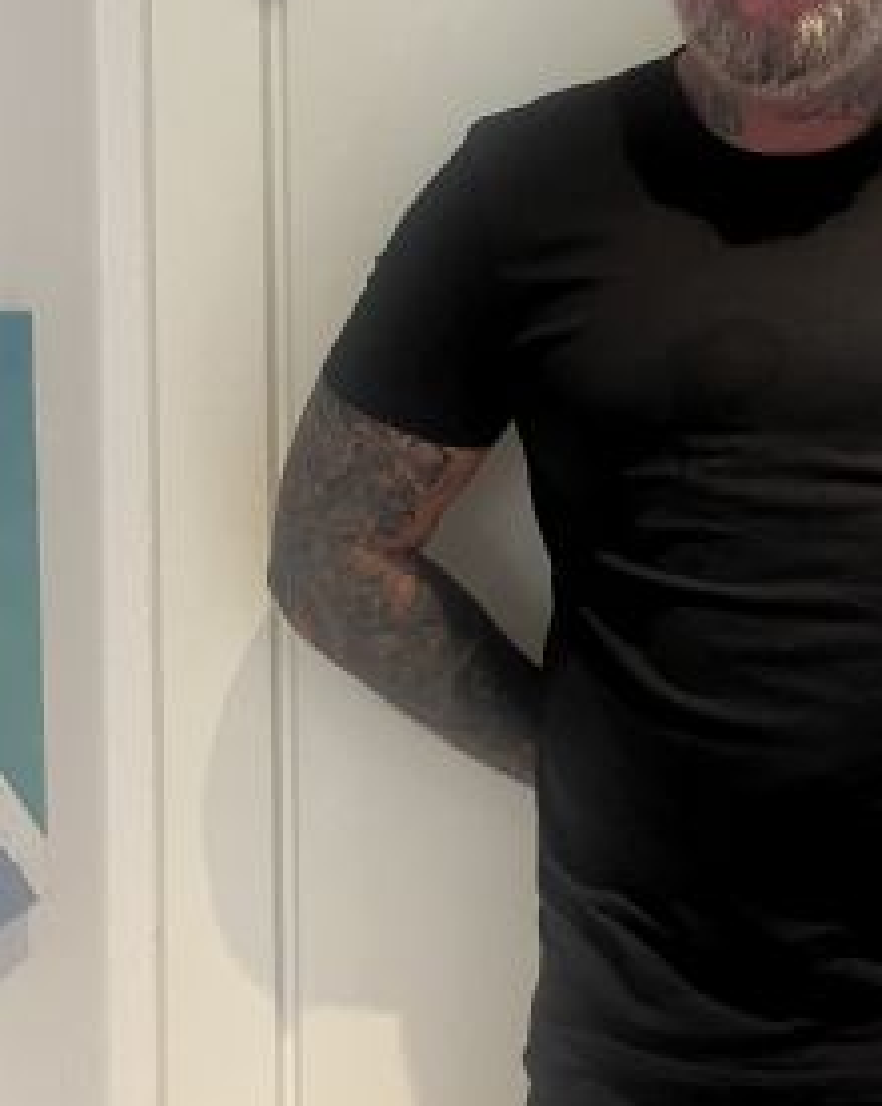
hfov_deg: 26.4
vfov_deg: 33.9
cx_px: 830
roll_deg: +0.2
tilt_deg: -0.2
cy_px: 367
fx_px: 1798
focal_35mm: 55
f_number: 1.6
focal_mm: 5.1
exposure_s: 1/50
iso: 320
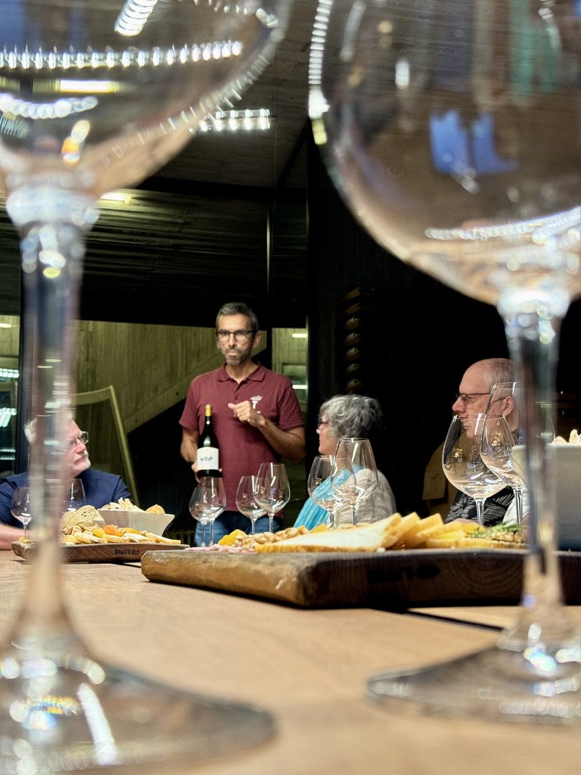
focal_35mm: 48
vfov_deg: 39.7
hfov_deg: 30.3
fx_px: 1074
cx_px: 290
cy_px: 388
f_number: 1.78
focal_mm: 6.76
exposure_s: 1/40
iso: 320
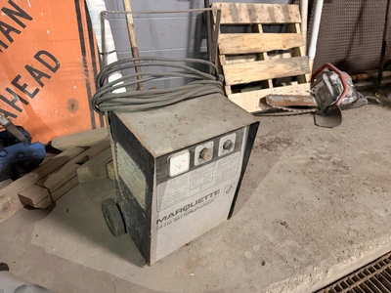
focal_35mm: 24
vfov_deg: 56.8
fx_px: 271
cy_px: 146
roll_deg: -1.7
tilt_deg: -30.5
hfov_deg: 71.6
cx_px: 196
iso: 800
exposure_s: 1/30
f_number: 1.78
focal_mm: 6.76
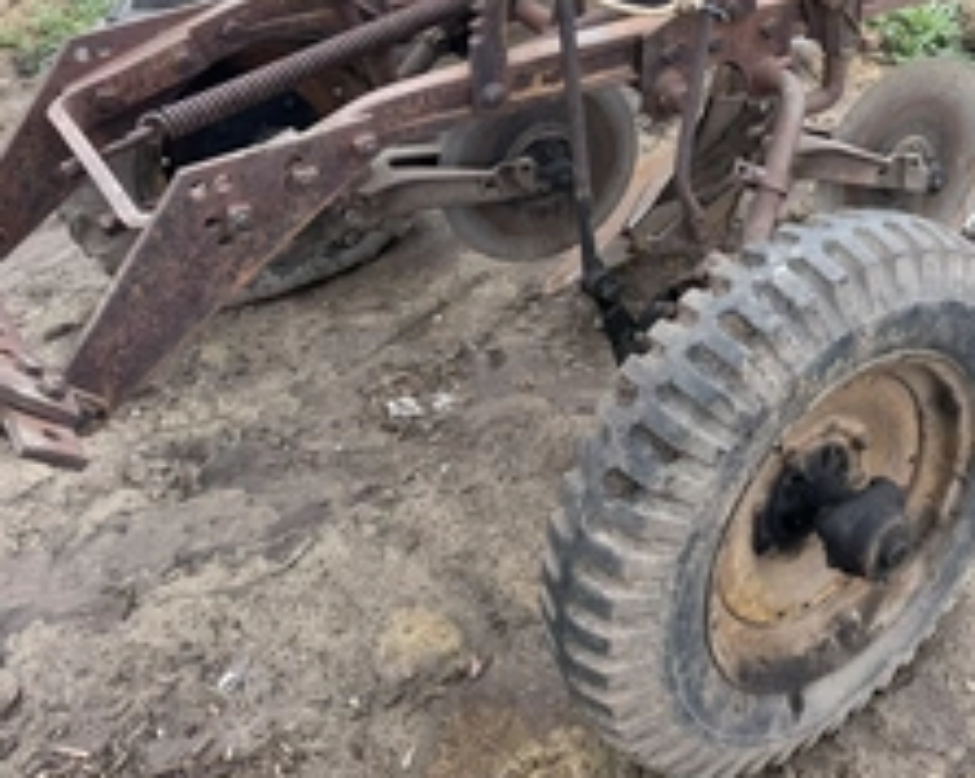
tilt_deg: -35.7
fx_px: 1211
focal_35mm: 42
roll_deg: +0.9
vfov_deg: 34.8
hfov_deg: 41.6
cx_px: 809
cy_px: 184
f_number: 1.78
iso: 80
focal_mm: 6.76
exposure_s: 1/627
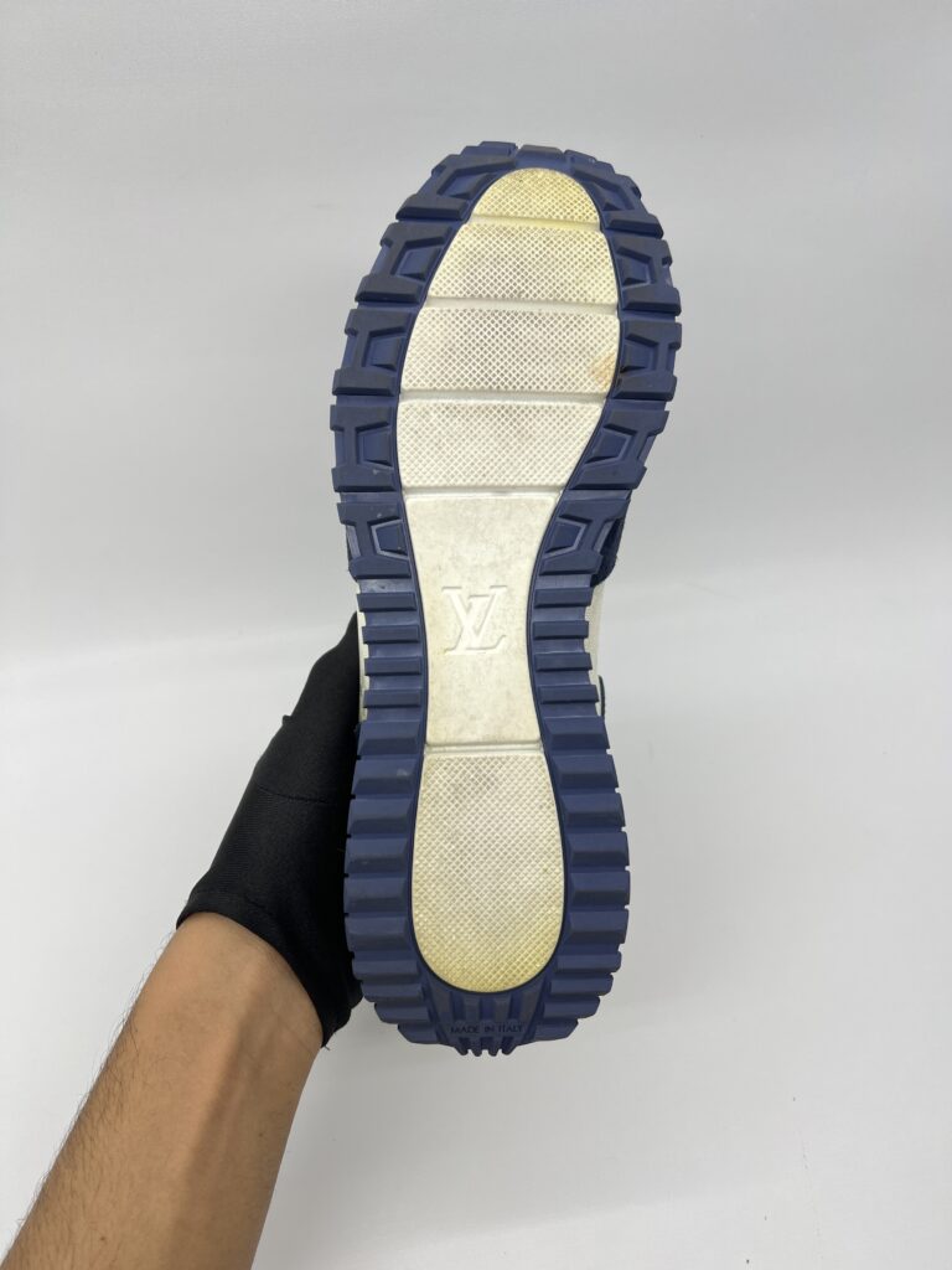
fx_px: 953
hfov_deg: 53.1
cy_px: 635
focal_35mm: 26
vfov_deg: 67.3
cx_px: 476
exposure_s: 1/119
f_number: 1.5
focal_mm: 5.7
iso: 32
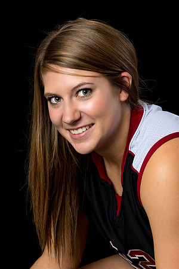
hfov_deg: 27.0
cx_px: 90
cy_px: 134
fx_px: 373
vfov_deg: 39.6
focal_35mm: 50
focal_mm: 50
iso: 100
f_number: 5.6
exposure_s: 1/200
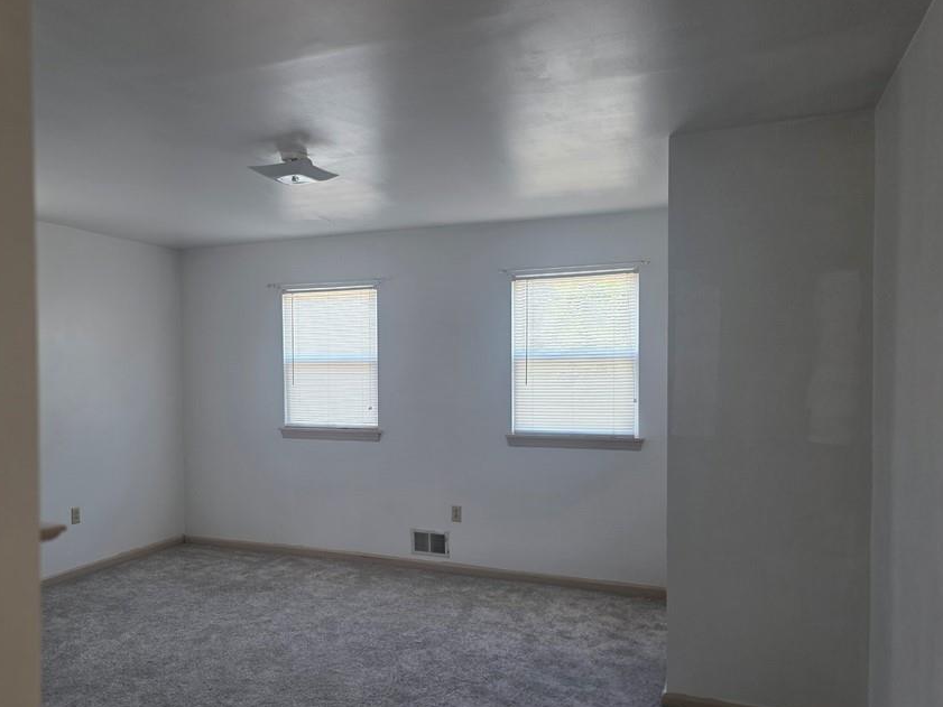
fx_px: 763
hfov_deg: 62.9
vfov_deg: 49.7
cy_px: 381
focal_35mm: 28
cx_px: 381
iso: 160
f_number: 1.7
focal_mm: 6.3
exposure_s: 1/180
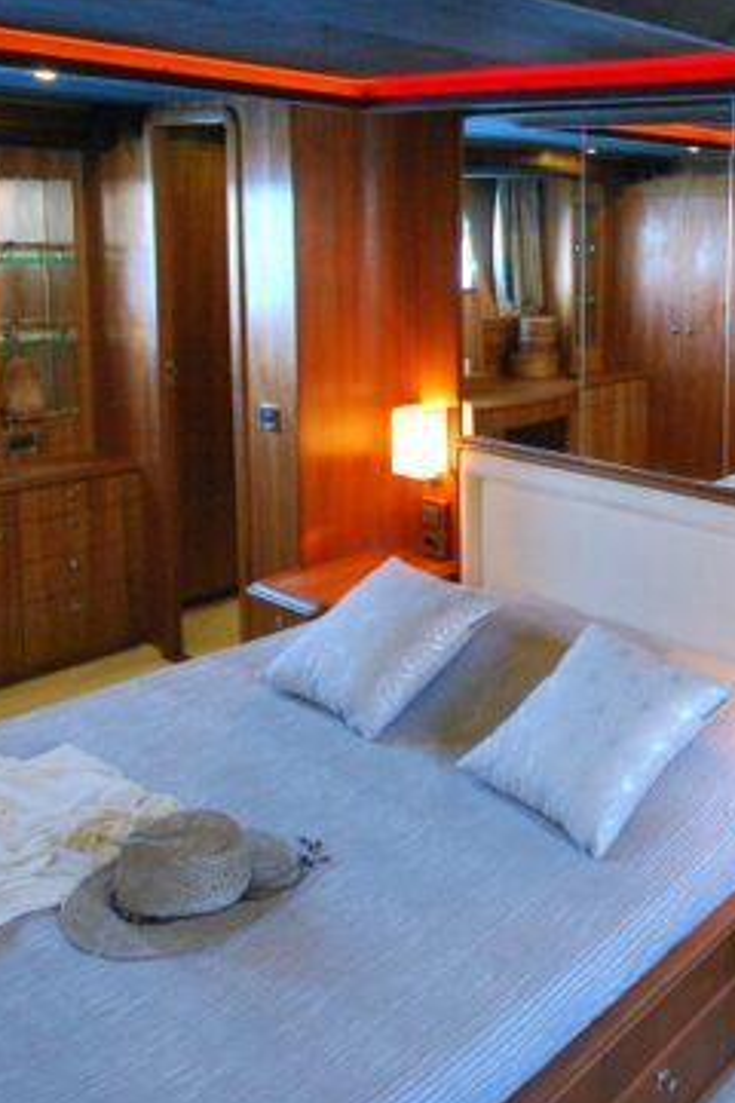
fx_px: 980
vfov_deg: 57.0
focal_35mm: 32
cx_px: 766
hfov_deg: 36.2
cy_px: 337
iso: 1400
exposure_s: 1/30
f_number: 4
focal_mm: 10
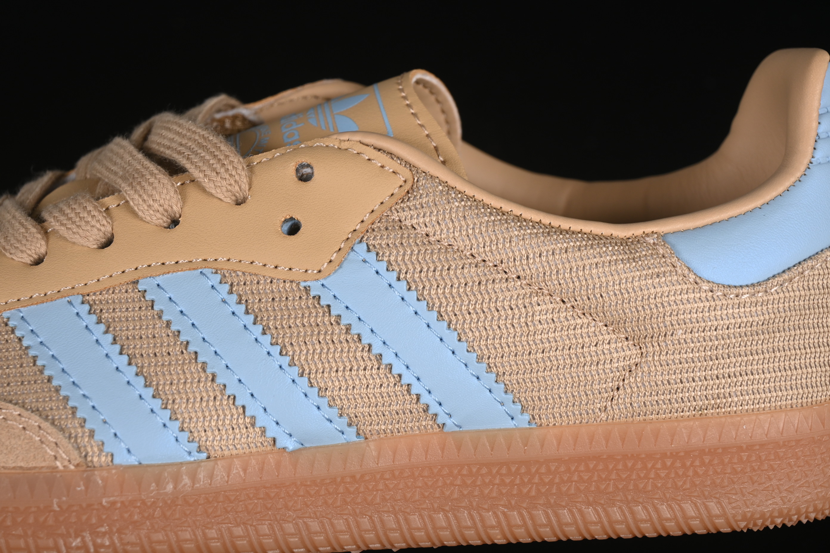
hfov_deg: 27.0
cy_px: 276
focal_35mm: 75
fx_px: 1729
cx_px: 415
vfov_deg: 18.2
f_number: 7.1
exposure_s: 1/80
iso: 160
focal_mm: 50
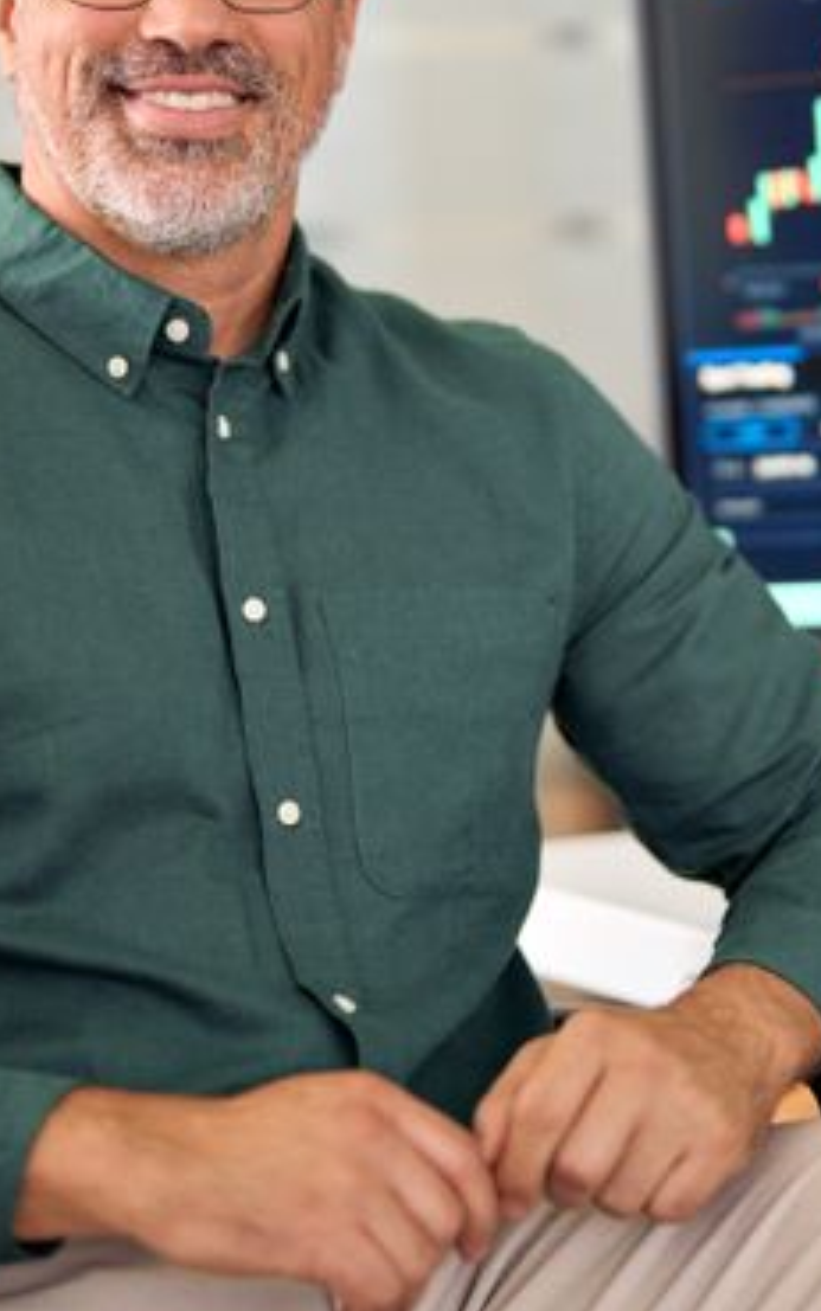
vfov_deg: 19.6
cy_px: 412
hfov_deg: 12.3
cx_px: 583
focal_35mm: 106
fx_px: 3790
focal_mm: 50
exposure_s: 1/1000
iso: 1000
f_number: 1.2
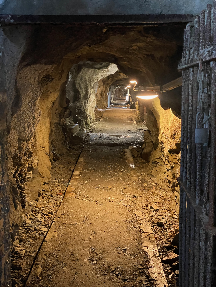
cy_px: 144
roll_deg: -1.1
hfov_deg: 28.0
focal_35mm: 52
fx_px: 433
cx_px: 108
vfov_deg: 36.8
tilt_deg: -7.5
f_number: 2
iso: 1000
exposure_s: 1/25
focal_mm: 6
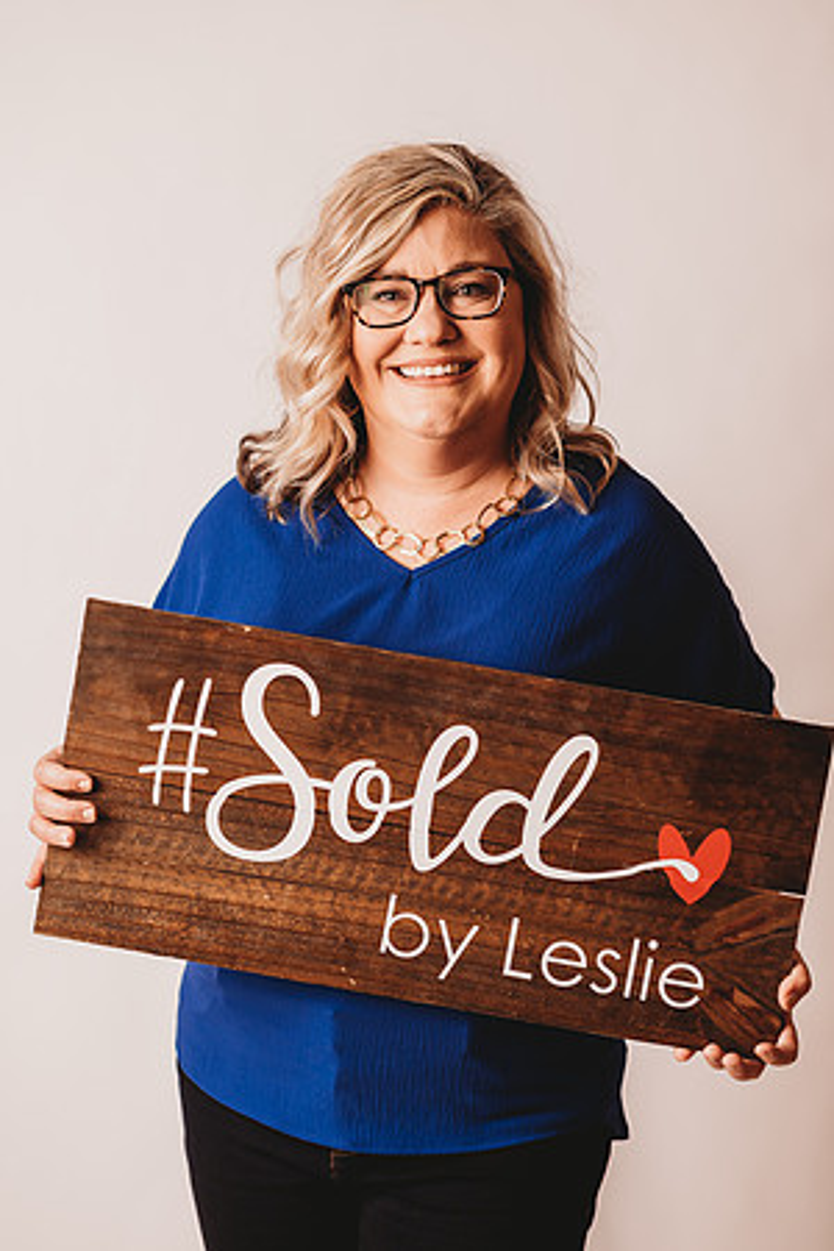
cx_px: 417
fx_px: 2954
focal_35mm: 85
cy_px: 626
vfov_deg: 23.9
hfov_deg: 16.1
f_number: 2.5
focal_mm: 85
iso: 100
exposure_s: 1/160
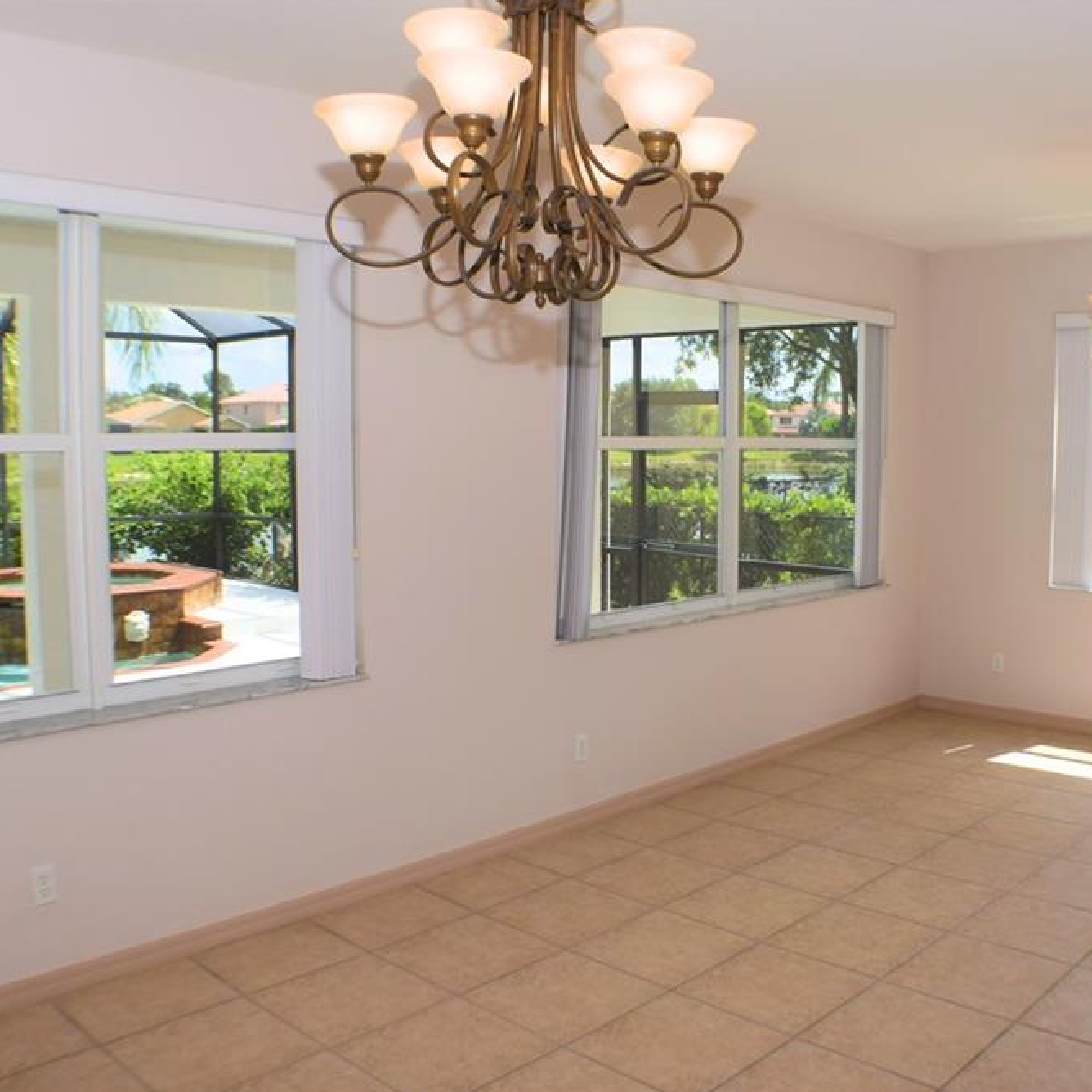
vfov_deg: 39.2
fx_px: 1535
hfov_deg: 38.9
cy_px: 546
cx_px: 690
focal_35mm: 43
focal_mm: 22
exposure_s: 1/200
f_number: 7.1
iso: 100
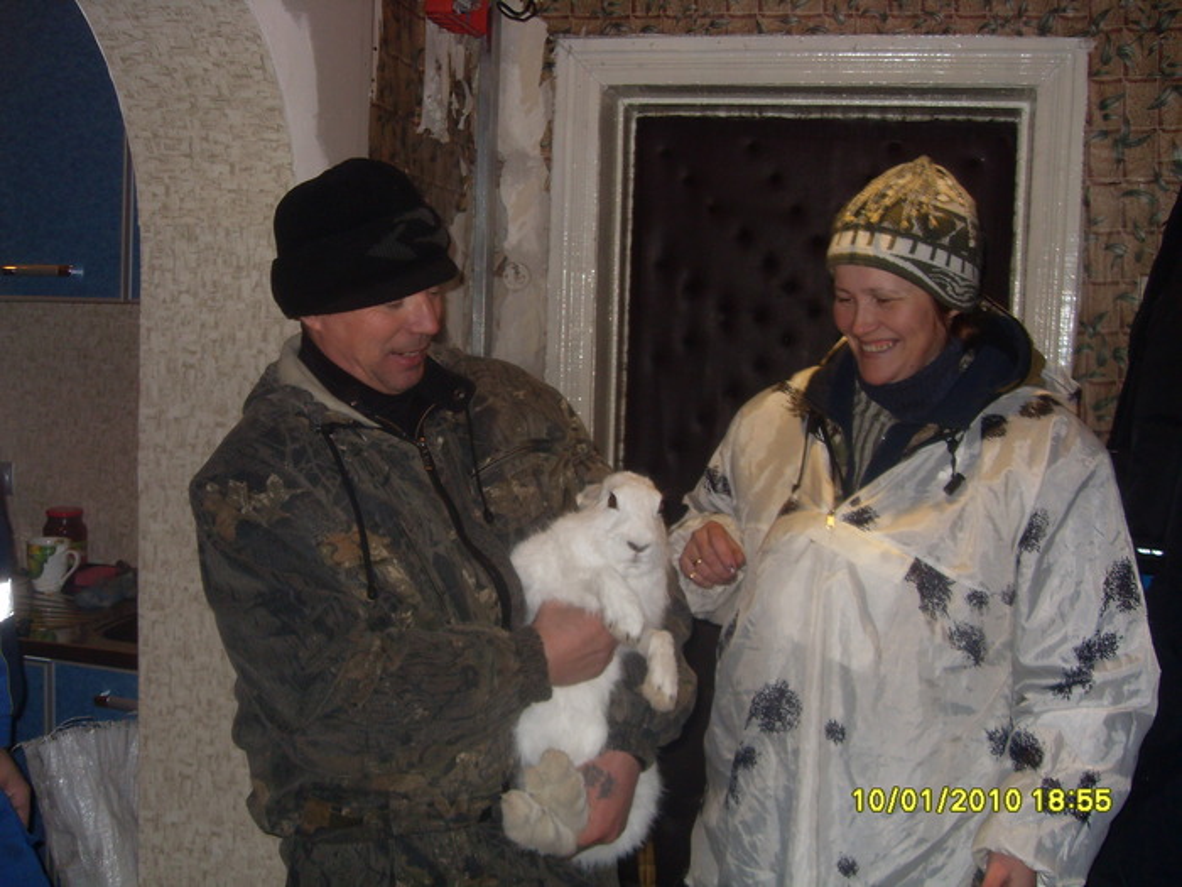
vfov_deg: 40.7
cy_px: 444
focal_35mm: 35
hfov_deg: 52.6
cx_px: 591
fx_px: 1195
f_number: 2.8
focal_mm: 6.3
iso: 100
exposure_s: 1/45
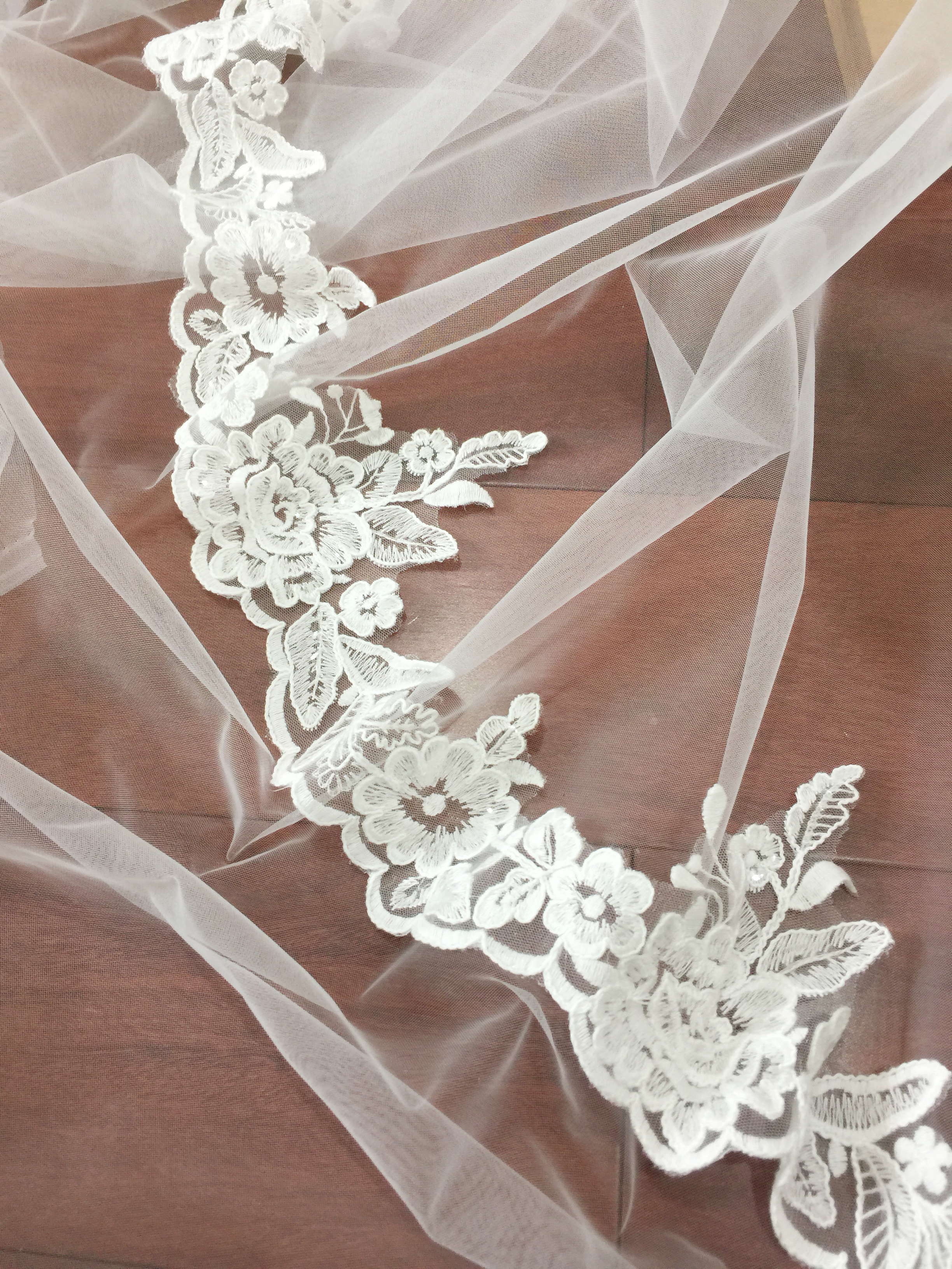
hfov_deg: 48.2
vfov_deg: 61.7
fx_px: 1063
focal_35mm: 29
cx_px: 476
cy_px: 634
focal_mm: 4.15
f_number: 2.2
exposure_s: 1/17
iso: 40
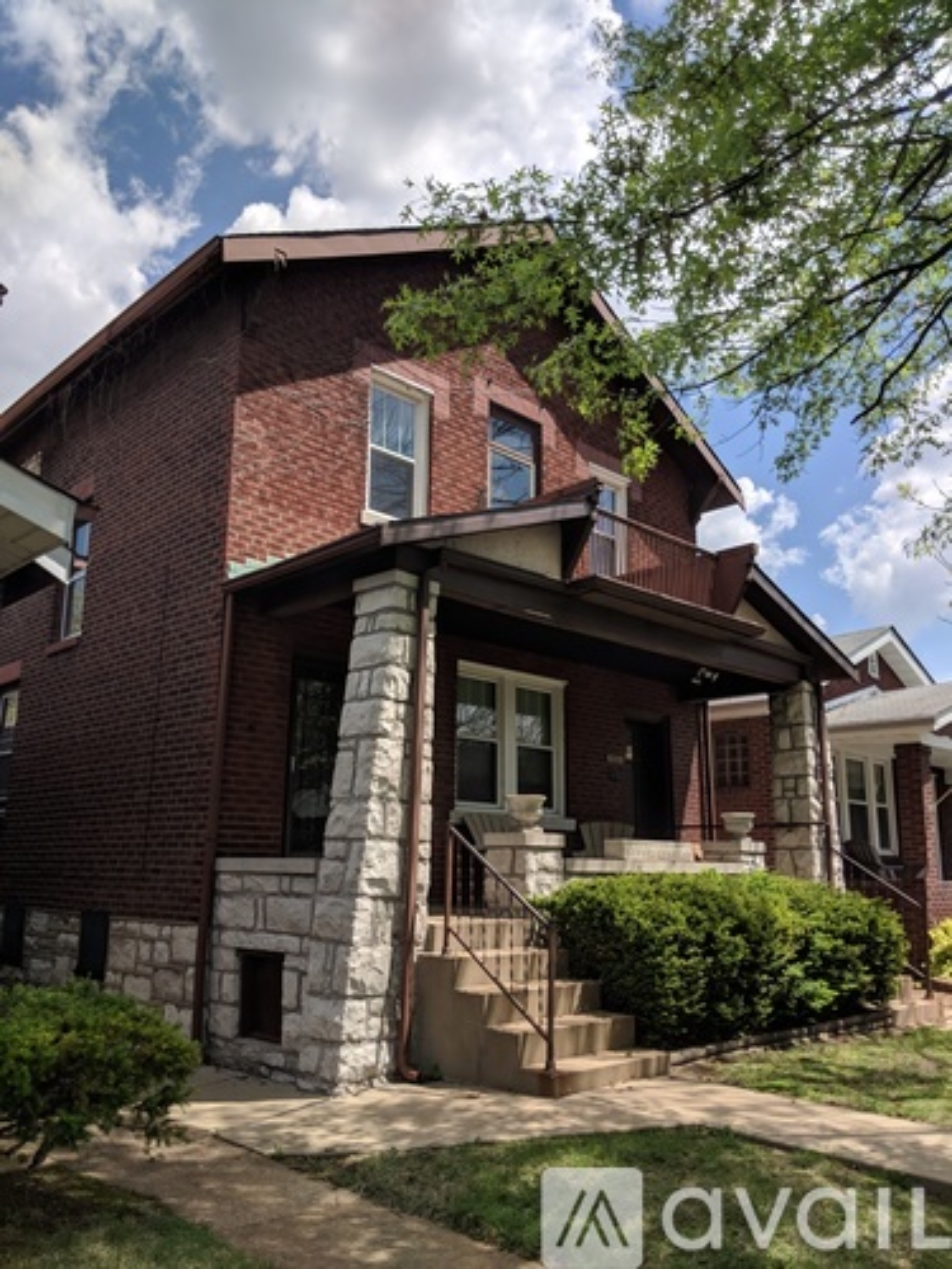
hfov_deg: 51.4
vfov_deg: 65.3
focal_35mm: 27
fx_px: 990
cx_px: 476
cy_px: 634
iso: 75
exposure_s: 1/7812
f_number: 1.8
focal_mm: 4.44
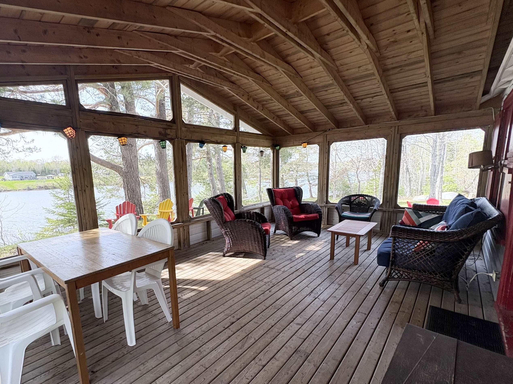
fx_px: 252
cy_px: 213
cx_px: 214
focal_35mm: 17
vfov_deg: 74.5
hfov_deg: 90.2
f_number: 2.2
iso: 50
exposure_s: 1/155
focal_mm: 2.22
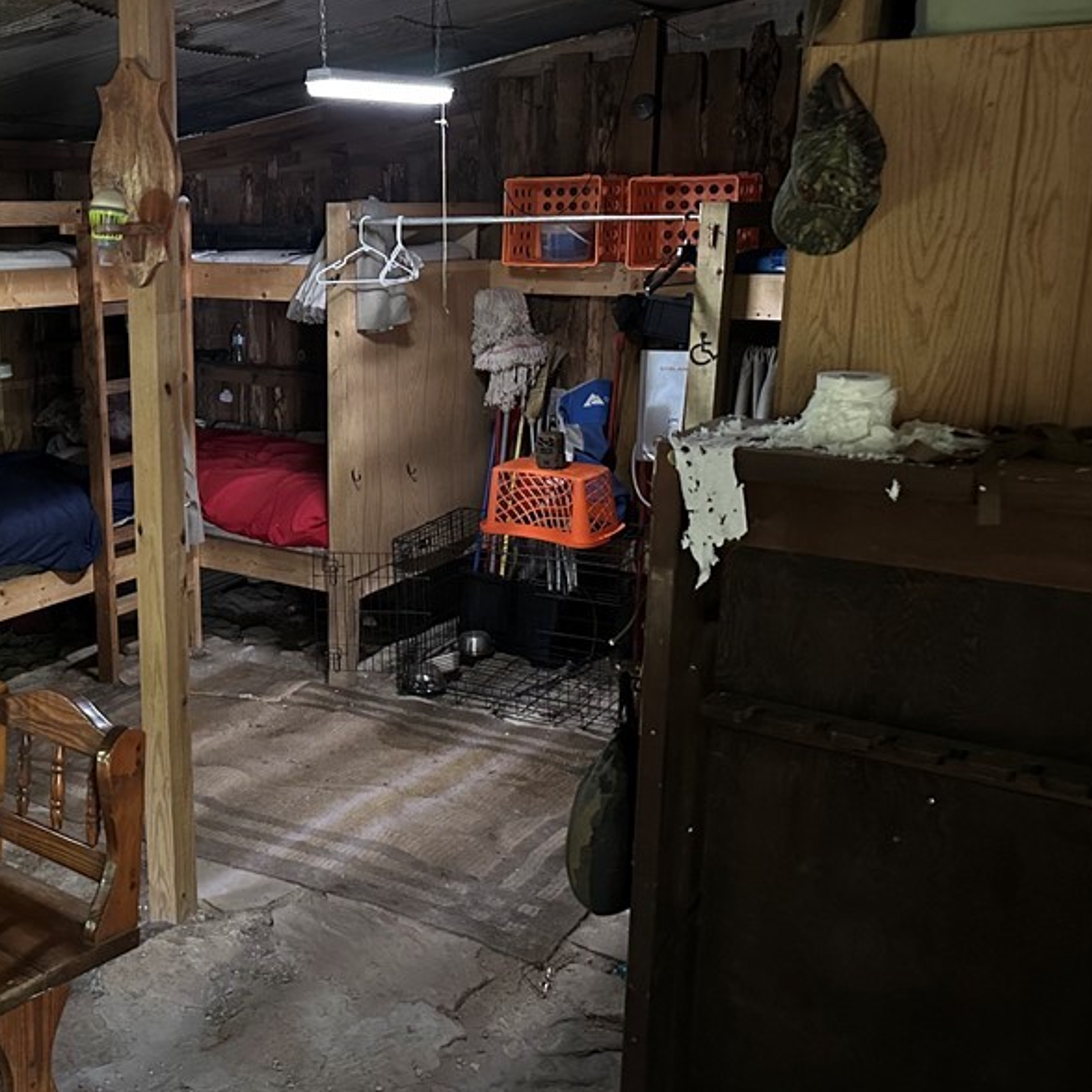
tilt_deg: -12.3
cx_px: 257
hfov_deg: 43.3
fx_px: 1321
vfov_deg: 44.9
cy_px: 497
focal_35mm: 37
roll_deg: +1.4
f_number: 1.78
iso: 1600
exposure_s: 1/30
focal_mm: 6.86
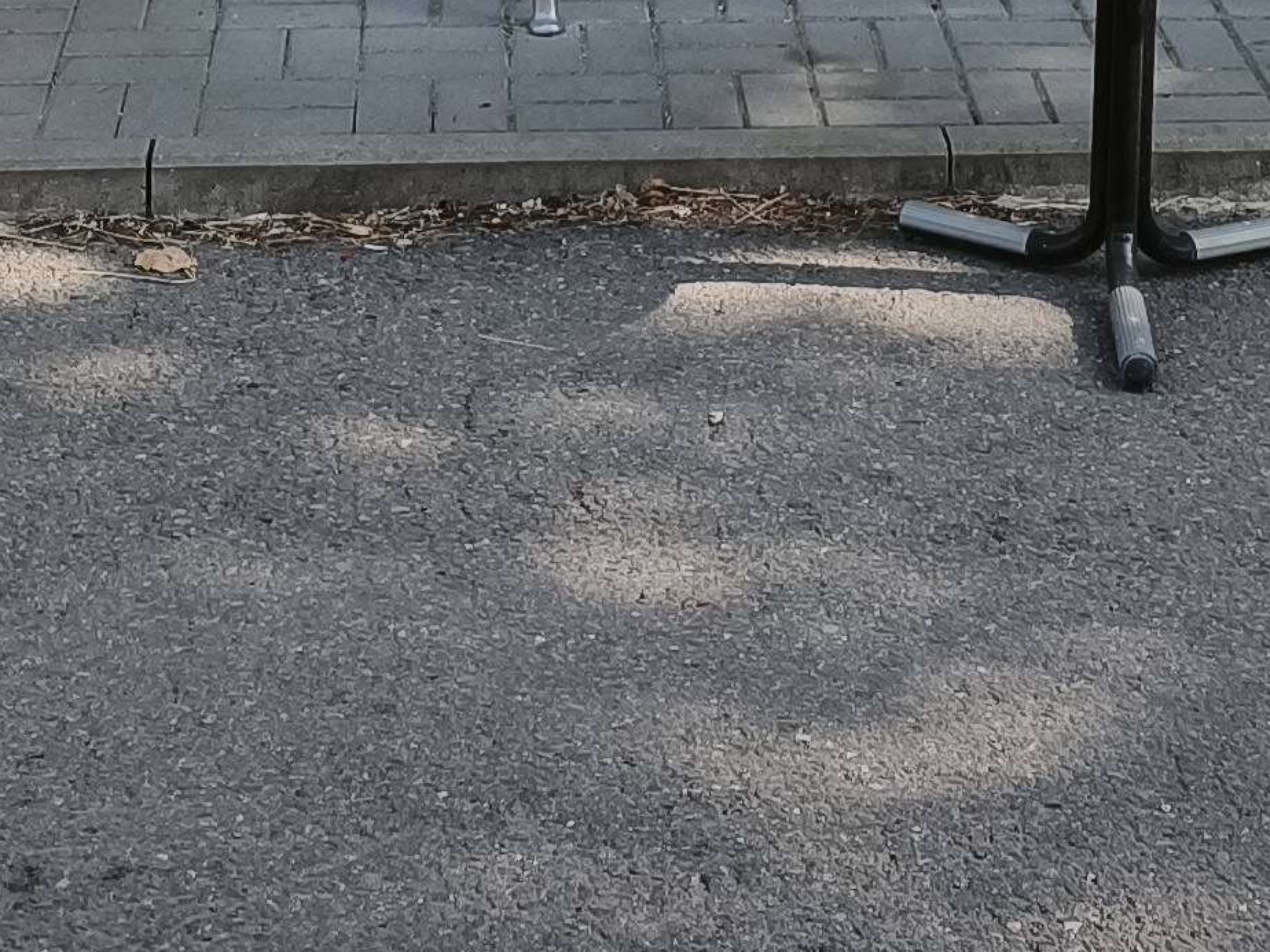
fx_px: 3742
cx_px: 705
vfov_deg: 12.4
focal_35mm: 102
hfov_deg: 19.3
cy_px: -1083
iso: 50
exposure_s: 1/683
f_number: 1.62
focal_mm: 6.45
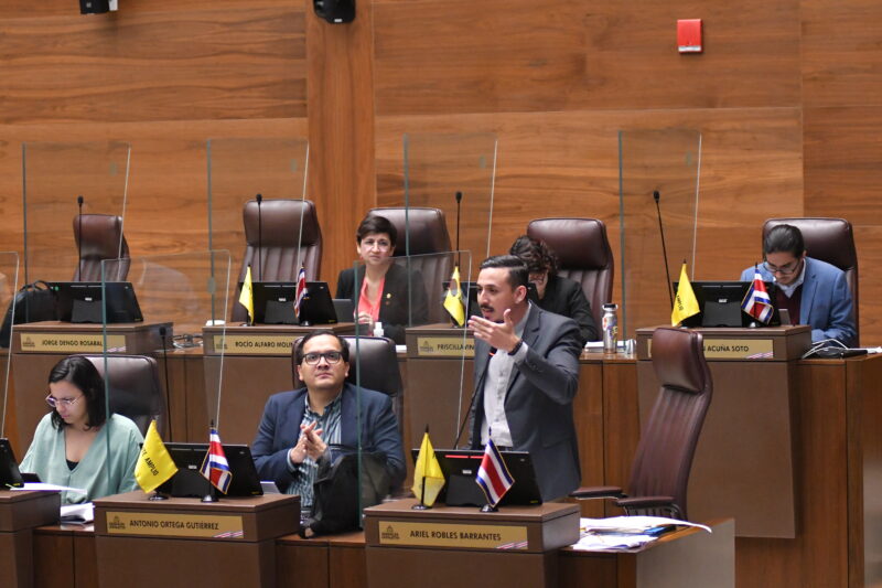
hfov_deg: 17.1
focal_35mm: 120
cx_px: 441
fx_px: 2939
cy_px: 294
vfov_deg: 11.4
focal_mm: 80
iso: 5000
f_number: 2.8
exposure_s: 1/400
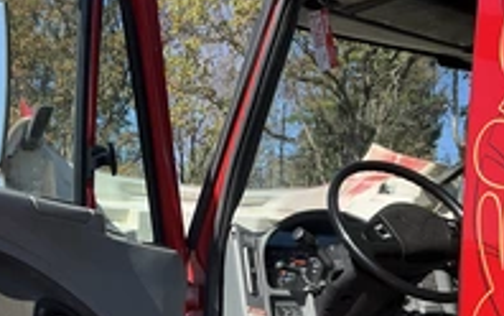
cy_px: 265
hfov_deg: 32.7
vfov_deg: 20.7
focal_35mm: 62
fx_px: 852
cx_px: 173
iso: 25
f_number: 1.8
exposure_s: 1/719
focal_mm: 3
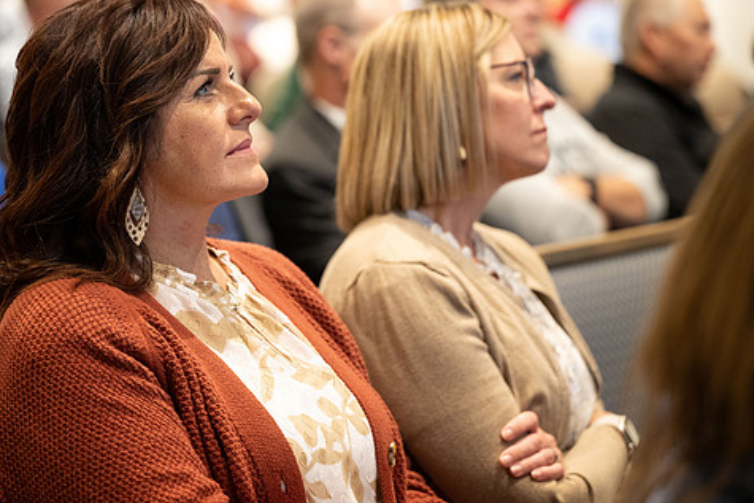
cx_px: 329
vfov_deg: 12.5
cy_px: 205
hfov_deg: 18.6
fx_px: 2304
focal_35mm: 110
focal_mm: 90
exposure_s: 1/100
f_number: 2.8
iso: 1600
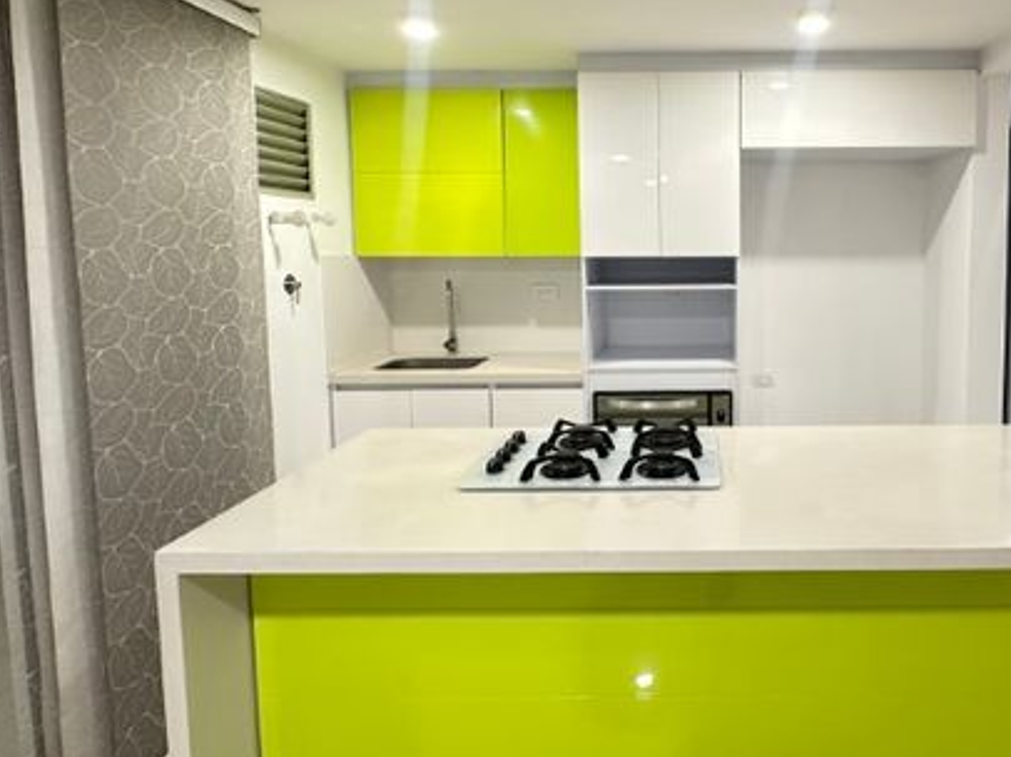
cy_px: 294
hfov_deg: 71.2
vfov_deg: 58.2
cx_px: 694
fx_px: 671
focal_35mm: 23
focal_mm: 2.22
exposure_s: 1/60
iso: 500
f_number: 2.2
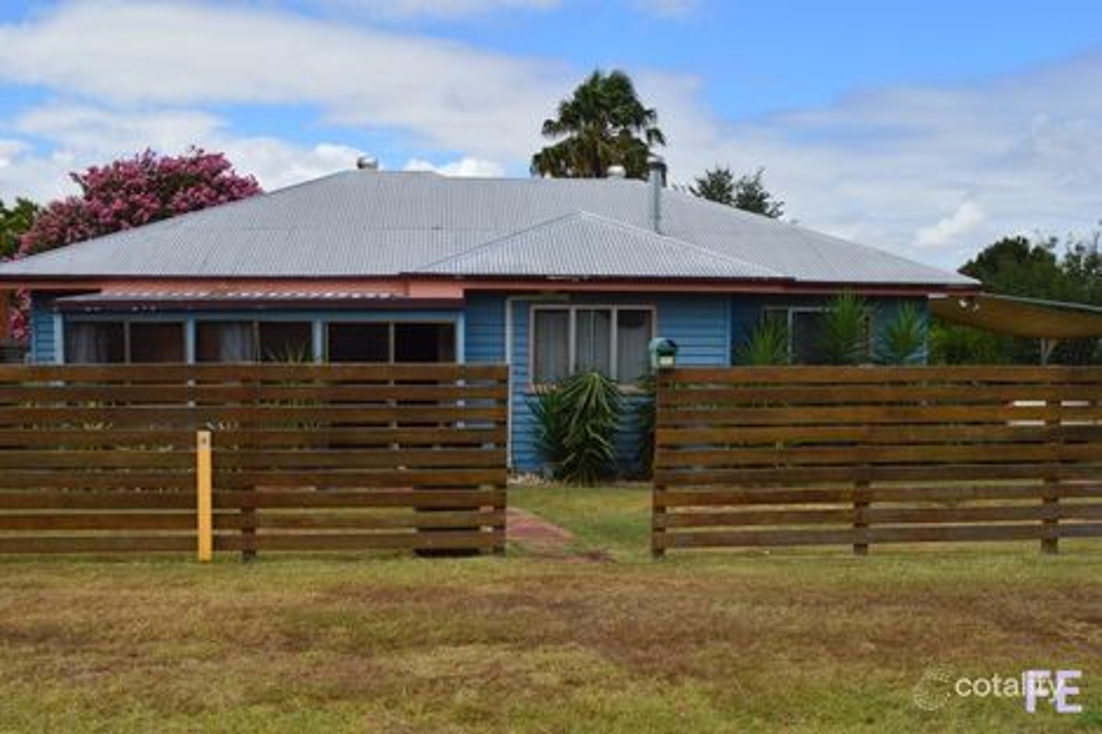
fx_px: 1102
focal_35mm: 36
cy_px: 367
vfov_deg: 36.8
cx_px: 551
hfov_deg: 53.1
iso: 400
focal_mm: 24
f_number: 11
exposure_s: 1/500
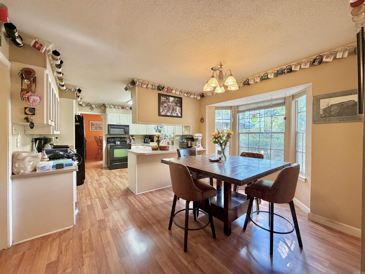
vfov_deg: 85.7
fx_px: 148
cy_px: 137
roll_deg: +0.1
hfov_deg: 102.1
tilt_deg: -0.9
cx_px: 182
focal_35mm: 14
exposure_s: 1/60
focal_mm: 2.22
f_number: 2.2
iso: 250
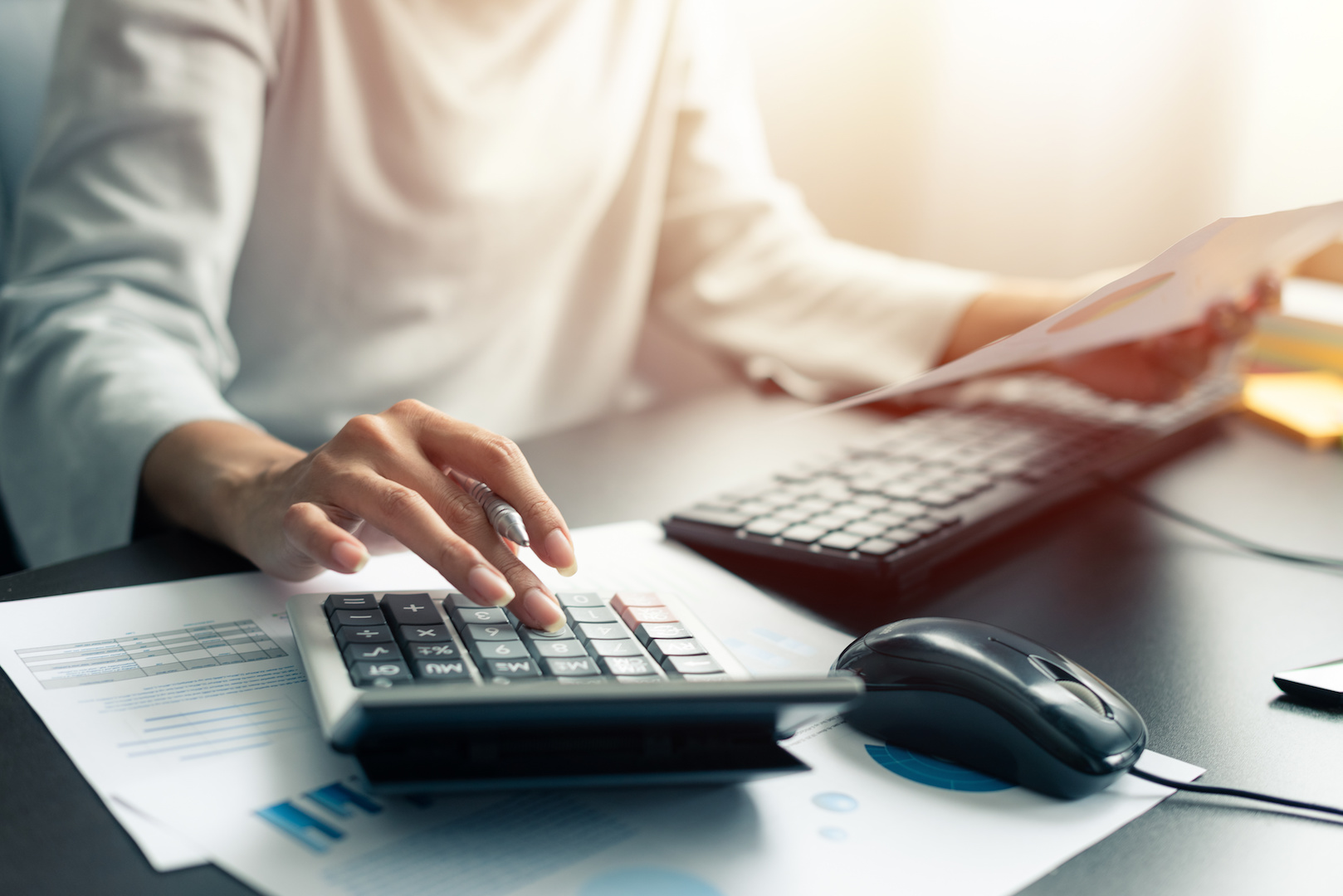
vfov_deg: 27.0
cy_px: 448
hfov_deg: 39.6
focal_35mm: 50
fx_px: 1866
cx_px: 672
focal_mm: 50
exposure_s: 1/160
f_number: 2.8
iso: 400
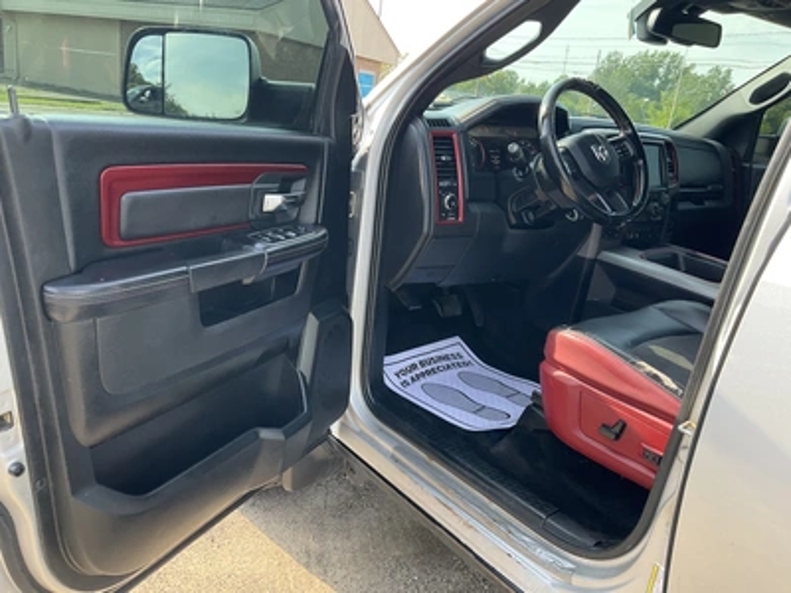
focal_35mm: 29
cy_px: 296
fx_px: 663
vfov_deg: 48.2
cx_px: 396
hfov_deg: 61.7
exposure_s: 1/172
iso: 25
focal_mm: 3
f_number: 1.8
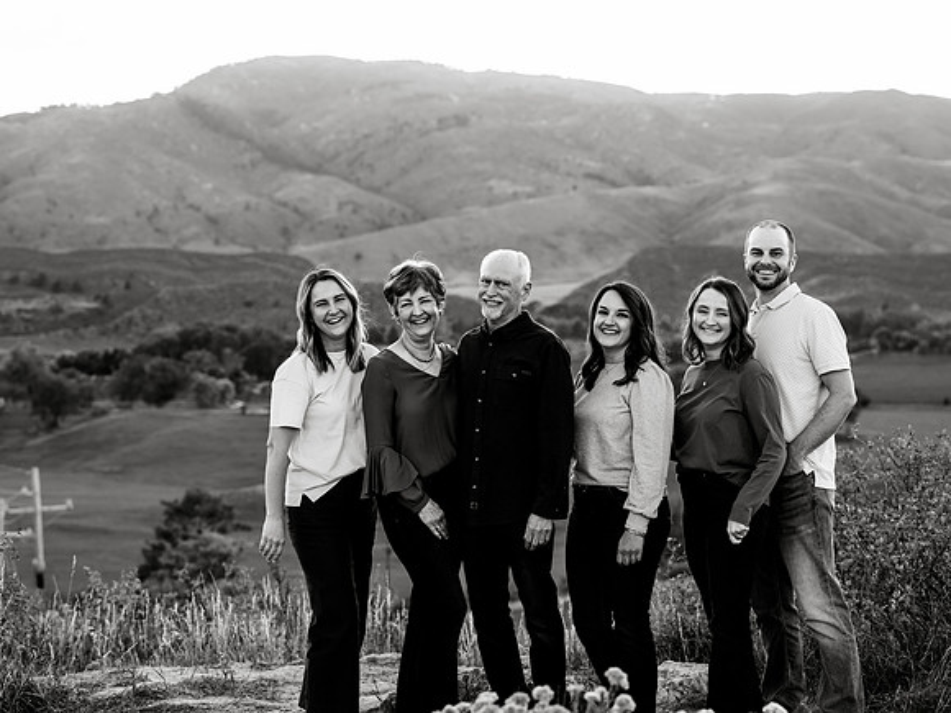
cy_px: 356
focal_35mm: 91
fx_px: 2498
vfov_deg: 16.3
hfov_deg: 21.6
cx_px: 476
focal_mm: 84
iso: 500
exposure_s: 1/160
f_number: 4.5
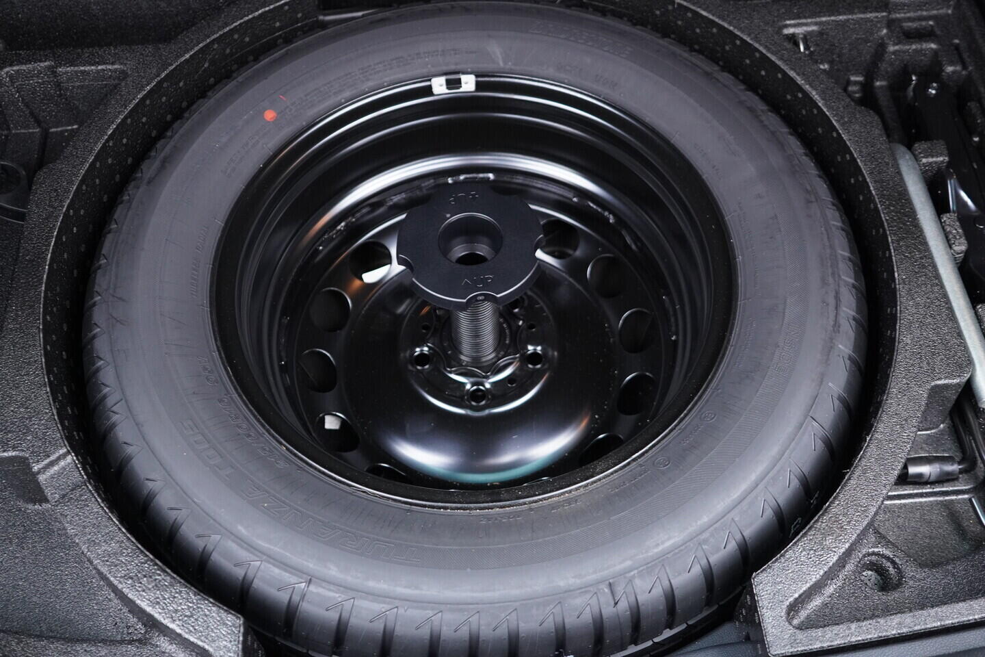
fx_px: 985
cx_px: 492
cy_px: 328
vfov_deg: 36.9
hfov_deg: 53.1
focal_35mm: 36
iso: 1250
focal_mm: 24
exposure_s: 1/40
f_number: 2.8
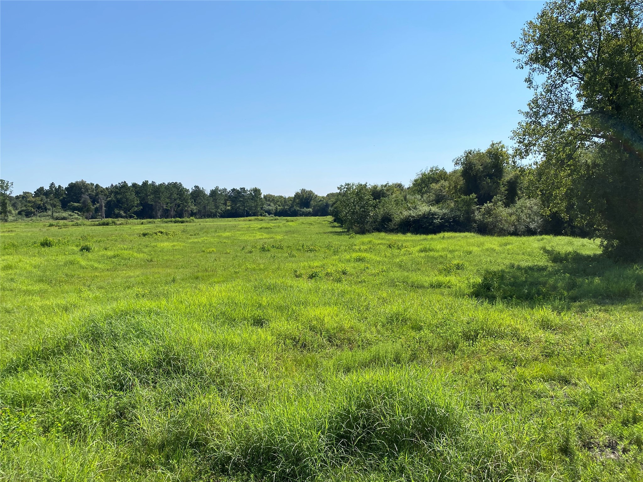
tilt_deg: -2.6
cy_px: 241
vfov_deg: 53.1
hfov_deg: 67.3
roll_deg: +0.8
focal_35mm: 26
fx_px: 483
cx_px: 322
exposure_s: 1/4608
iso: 32
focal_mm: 4.25
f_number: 1.8
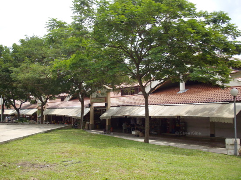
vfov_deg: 38.6
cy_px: 90
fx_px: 257
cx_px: 120
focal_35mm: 37
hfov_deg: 50.2
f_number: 5.6
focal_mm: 6.2
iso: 80
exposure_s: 1/200
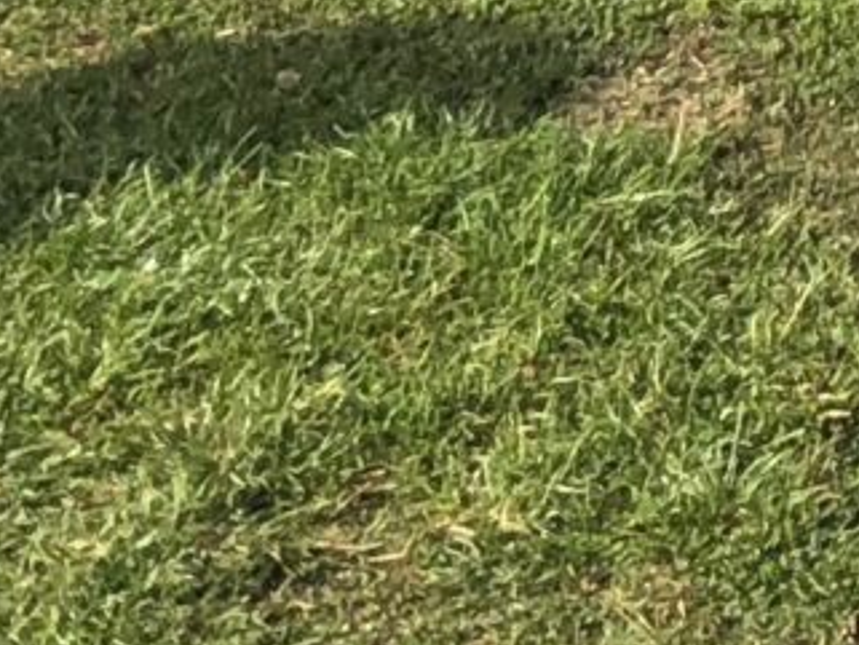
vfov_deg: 5.9
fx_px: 5536
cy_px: -1686
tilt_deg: -2.9
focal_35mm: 223
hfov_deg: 8.3
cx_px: 1822
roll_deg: +0.6
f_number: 1.8
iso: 20
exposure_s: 1/1333
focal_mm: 4
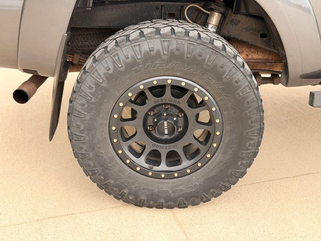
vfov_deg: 30.3
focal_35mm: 48
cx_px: 160
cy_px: 120
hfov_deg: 39.7
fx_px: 445
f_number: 1.78
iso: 80
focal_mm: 6.76
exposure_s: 1/240
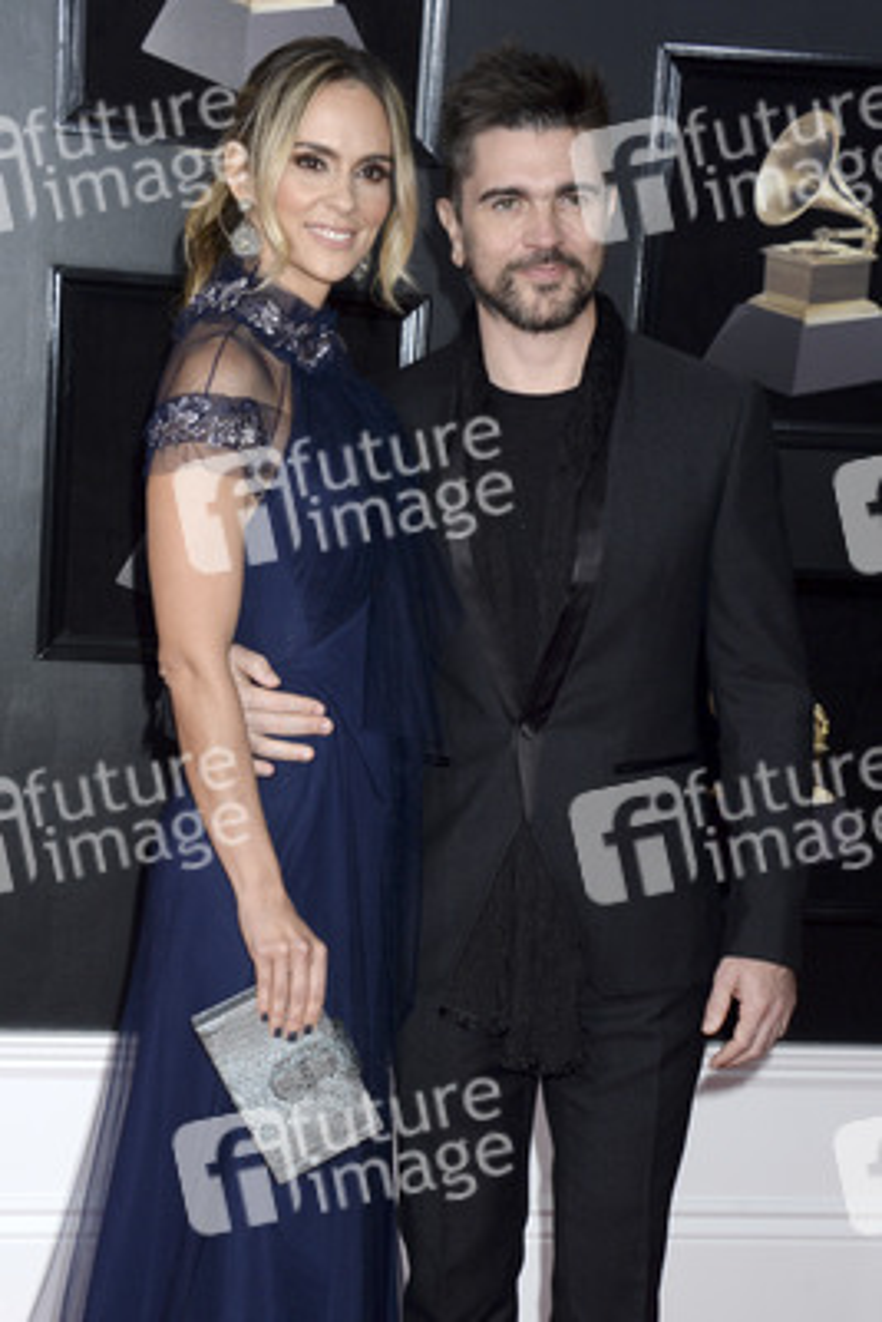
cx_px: 441
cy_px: 661
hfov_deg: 21.9
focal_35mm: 62
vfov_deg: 32.4
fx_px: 2276
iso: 800
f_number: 5.6
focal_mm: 62
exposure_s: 1/250
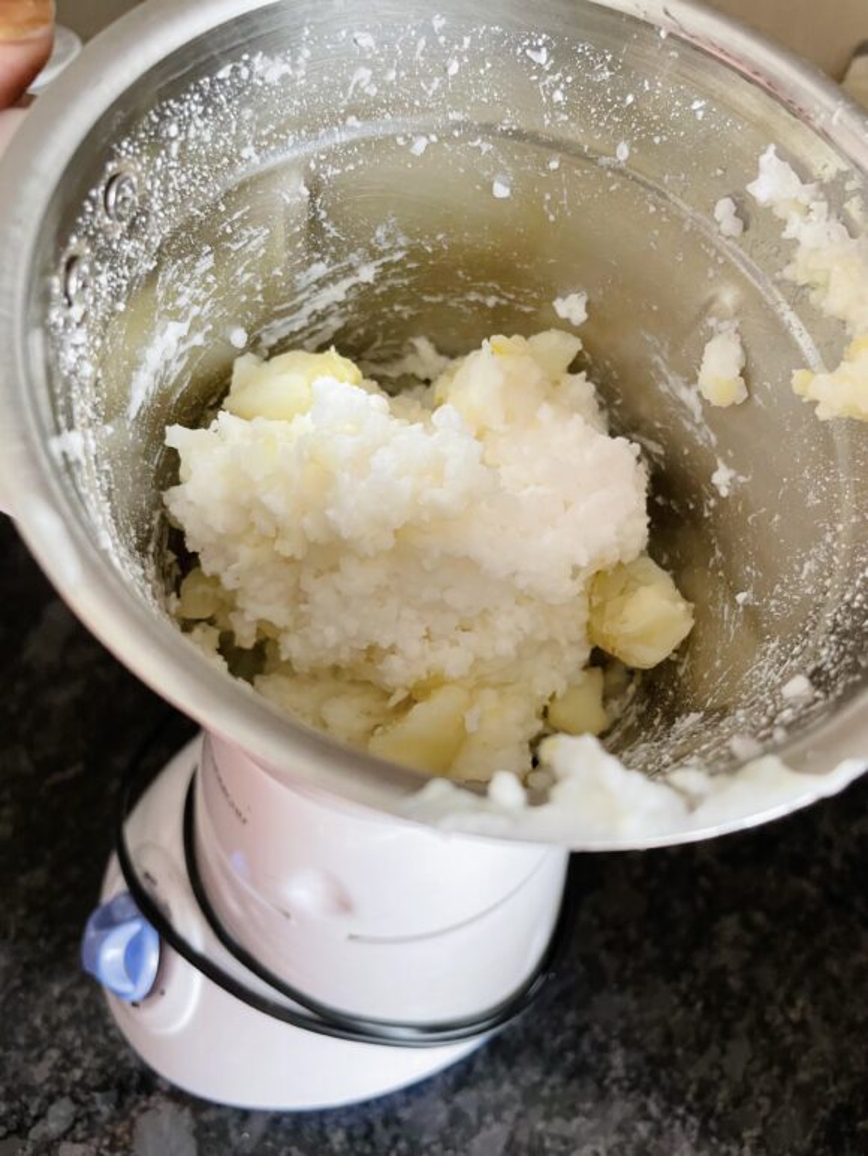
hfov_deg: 53.1
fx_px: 869
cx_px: 434
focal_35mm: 26
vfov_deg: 67.3
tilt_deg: -54.6
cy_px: 578
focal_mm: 4.2
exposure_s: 1/60
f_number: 1.6
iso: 160
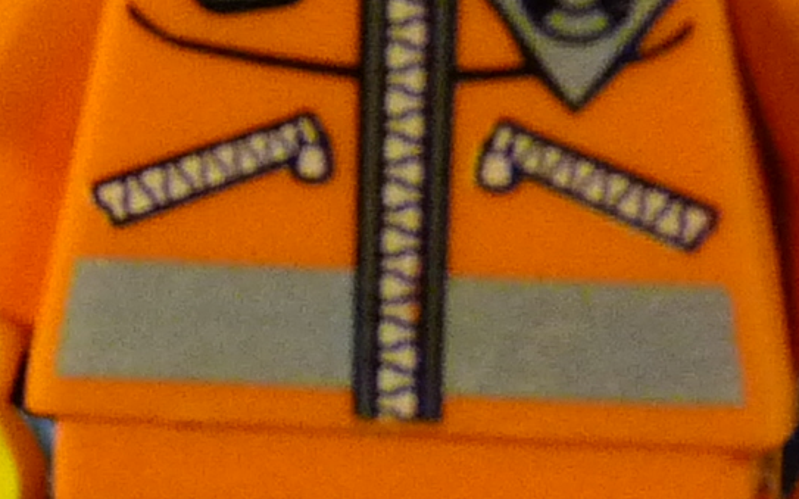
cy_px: -122
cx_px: -1314
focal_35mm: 463
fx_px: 10079
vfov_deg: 2.8
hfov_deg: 4.4
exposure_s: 1/5
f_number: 3.4
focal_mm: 11.5
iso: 400
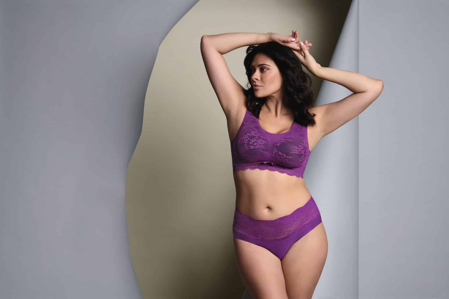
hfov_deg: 28.8
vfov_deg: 19.5
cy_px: 150
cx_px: 224
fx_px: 873
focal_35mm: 70
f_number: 8
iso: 200
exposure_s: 1/200
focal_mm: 70
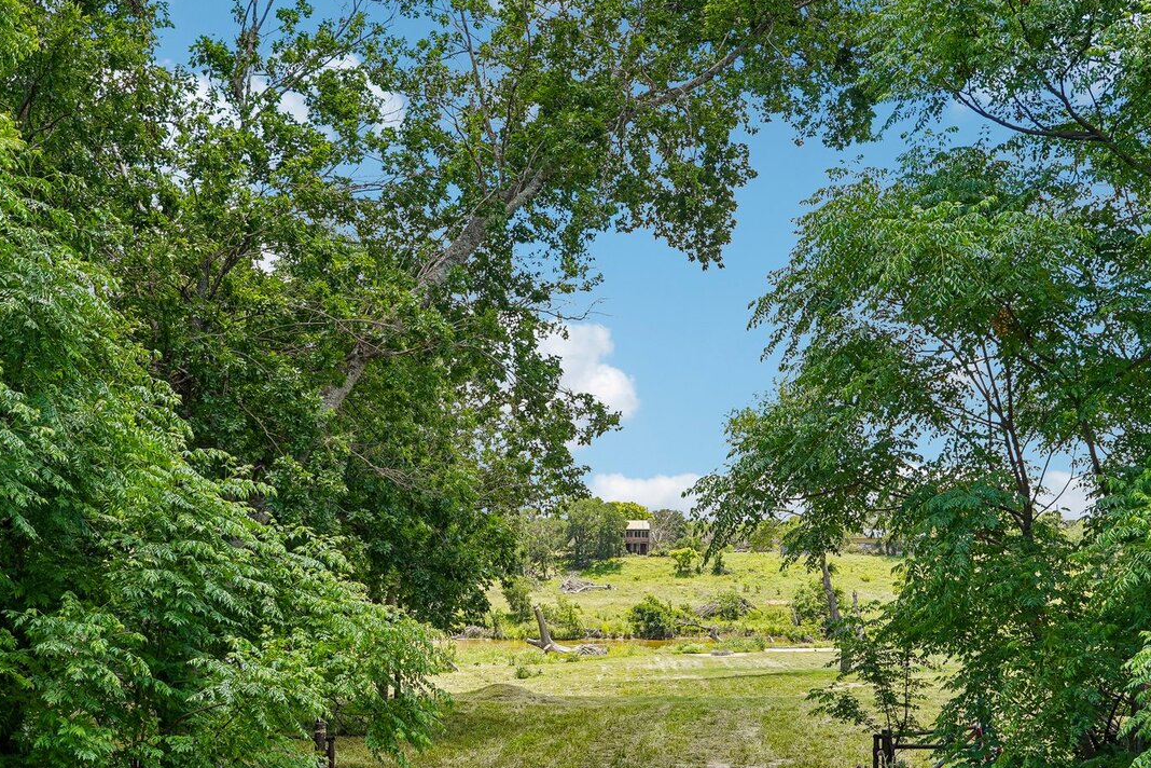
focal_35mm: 44
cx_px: 651
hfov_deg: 44.4
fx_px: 1407
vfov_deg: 30.1
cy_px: 550
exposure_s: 1/100
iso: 100
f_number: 8
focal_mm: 29
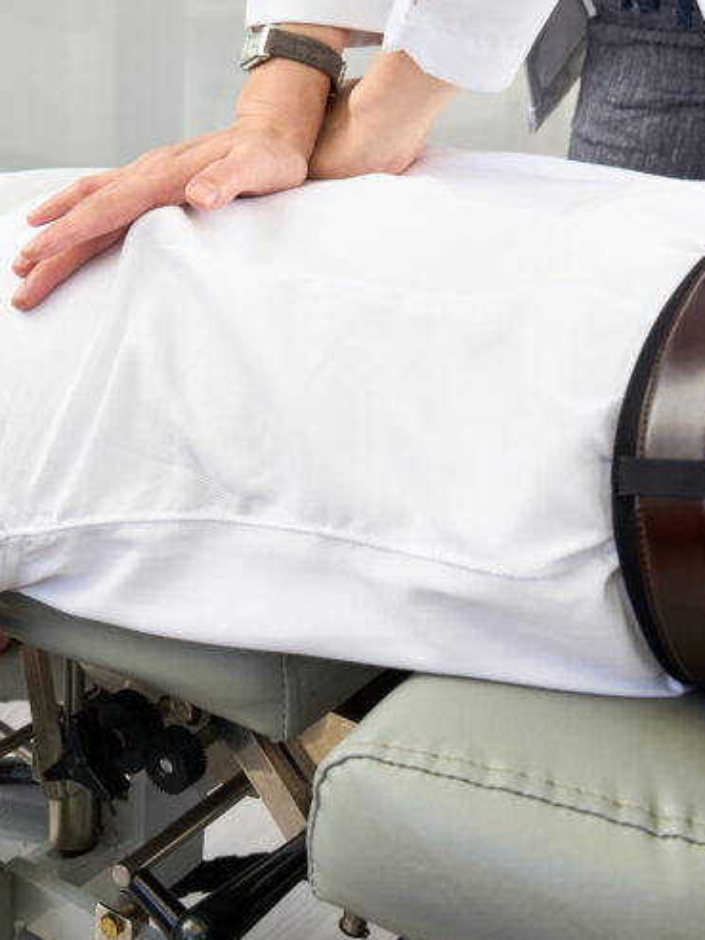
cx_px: 192
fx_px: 1684
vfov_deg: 29.9
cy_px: 105
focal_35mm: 62
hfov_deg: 23.5
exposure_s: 1/40
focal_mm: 31
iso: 100
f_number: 5.6
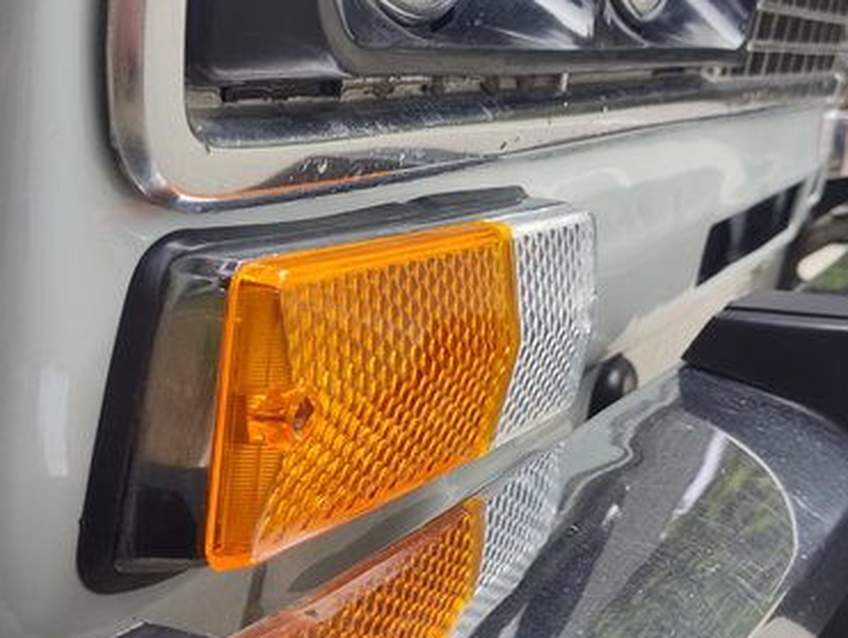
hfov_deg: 63.4
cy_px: 318
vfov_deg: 49.8
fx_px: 687
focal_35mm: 28
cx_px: 407
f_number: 1.79
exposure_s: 1/100
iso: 145
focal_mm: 4.74
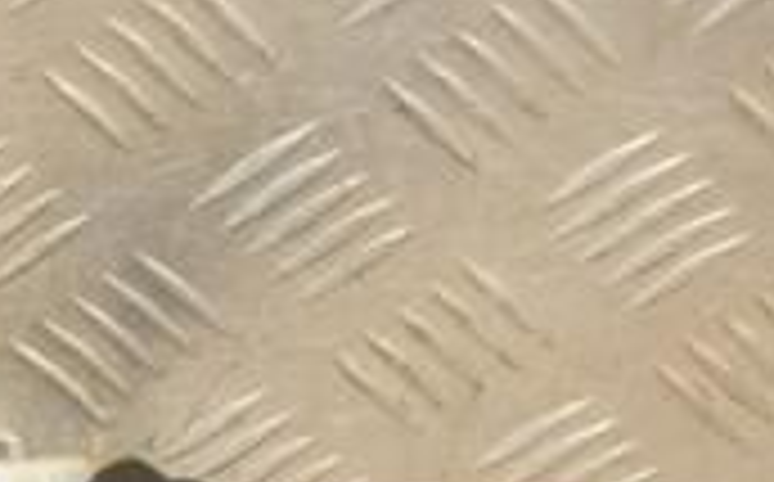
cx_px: -441
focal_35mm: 171
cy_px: 509
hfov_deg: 11.7
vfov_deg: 7.6
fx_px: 3602
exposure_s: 1/200
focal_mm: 32
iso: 800
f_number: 6.3
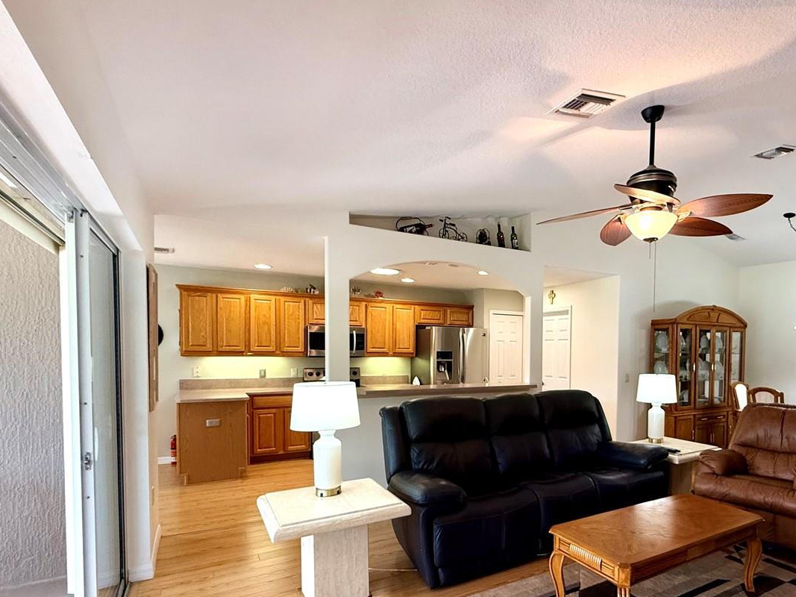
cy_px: 370
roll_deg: -1.0
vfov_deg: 62.6
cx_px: 534
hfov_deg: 76.4
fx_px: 483
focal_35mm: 21
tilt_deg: -1.6
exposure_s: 1/120
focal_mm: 2.22
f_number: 2.2
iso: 320
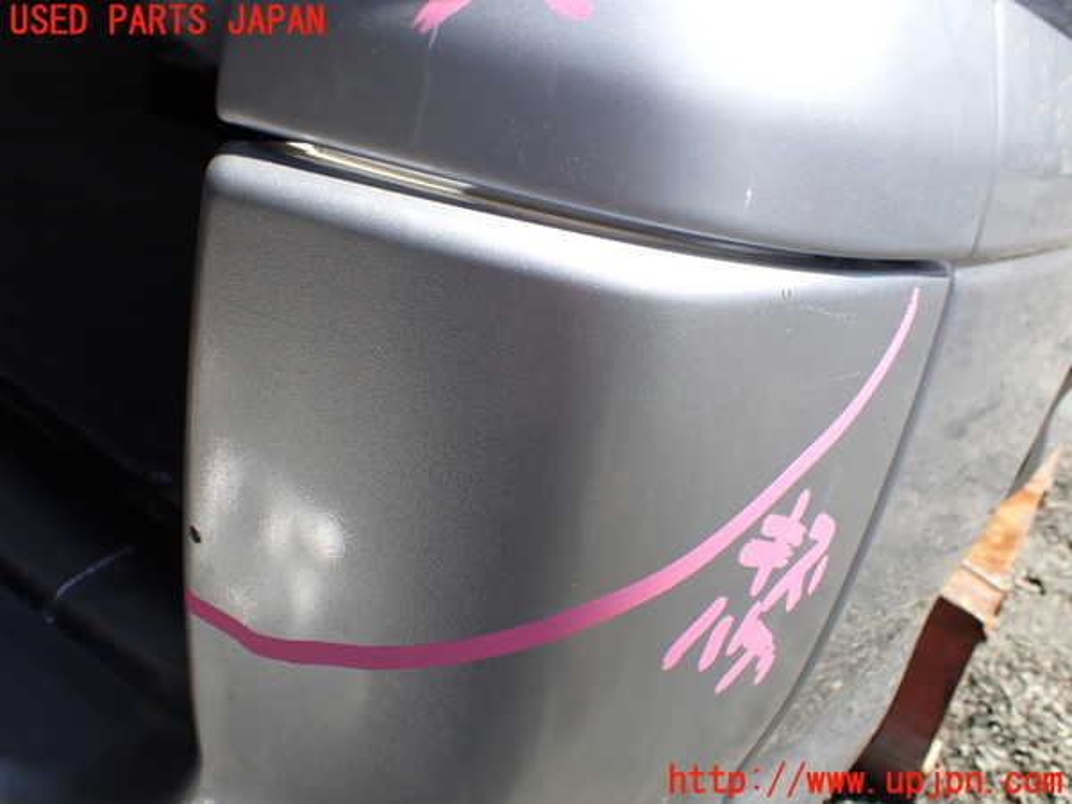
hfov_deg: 60.0
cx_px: 536
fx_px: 929
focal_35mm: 30
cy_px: 402
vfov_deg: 46.8
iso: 100
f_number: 3.2
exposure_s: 1/500
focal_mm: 5.4
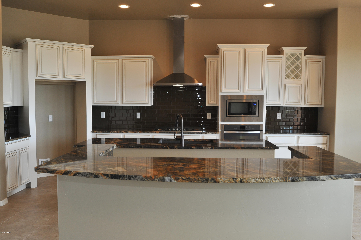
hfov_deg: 54.5
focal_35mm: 35
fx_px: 351
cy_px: 120
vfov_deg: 37.8
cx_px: 180
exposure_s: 1/30
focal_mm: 35
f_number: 10
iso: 1000
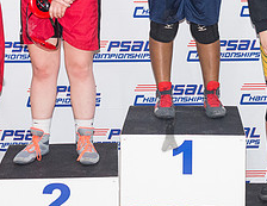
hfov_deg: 19.4
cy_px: -2
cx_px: 169
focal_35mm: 100
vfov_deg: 14.8
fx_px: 780
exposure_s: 1/400
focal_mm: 35
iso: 4000
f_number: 3.5
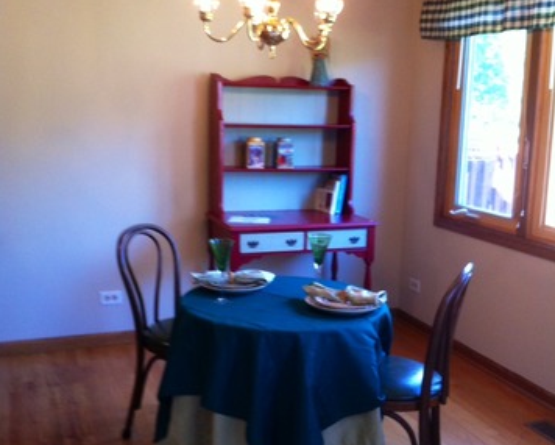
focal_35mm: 46
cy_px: 234
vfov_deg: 32.8
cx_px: 277
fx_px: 756
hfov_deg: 40.3
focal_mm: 3.85
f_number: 2.8
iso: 160
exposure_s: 1/17
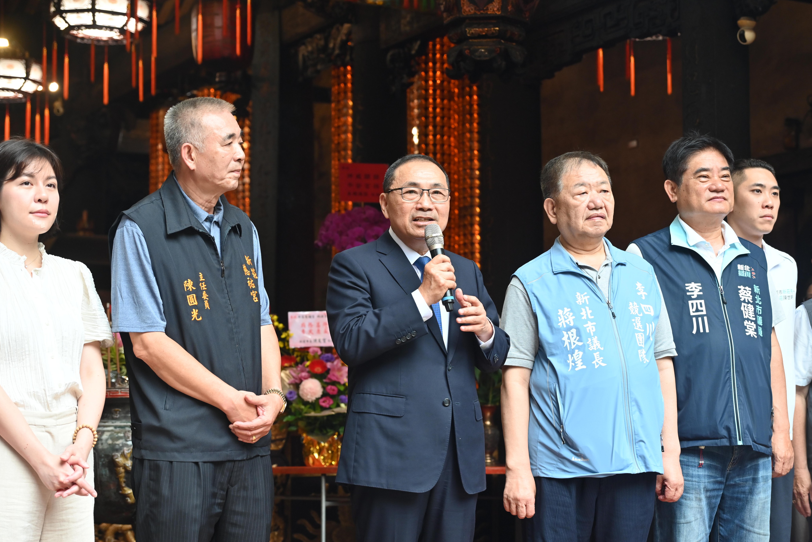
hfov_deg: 29.2
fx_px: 1556
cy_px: 262
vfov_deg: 19.7
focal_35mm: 69
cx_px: 437
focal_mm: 63
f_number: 4
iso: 720
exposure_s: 1/200
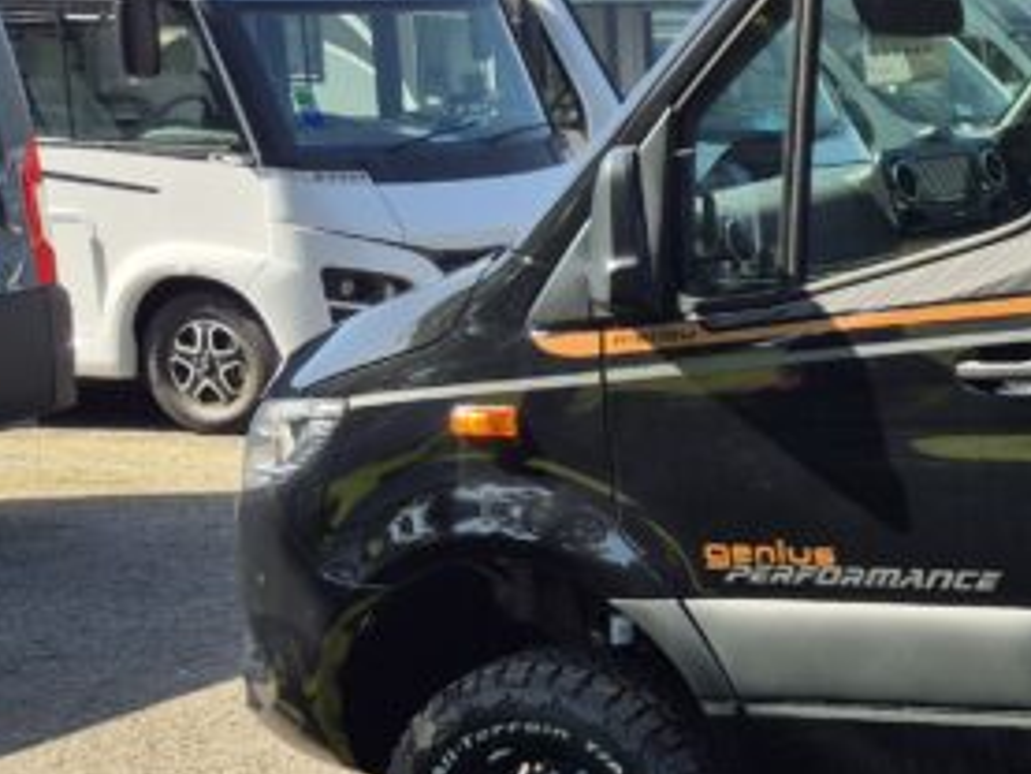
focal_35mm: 85
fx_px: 2533
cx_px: 1723
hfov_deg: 18.9
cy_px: 521
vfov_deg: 17.3
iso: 25
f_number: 1.8
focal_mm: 5.4
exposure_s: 1/756
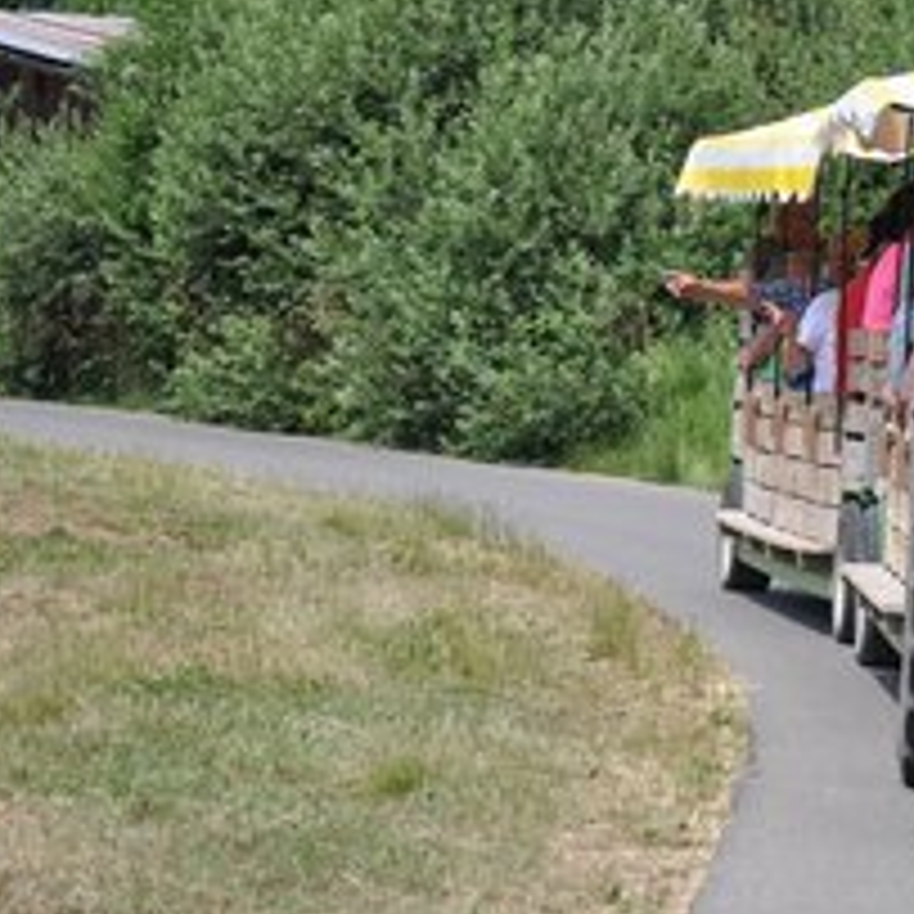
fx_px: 7348
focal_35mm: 246
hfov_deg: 7.1
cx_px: 973
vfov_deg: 7.1
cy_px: 507
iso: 200
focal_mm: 85
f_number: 6.3
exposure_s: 1/640
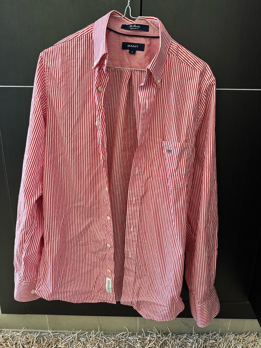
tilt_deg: -15.6
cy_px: 174
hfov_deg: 56.8
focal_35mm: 24
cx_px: 130
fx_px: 241
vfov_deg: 71.6
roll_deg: -1.2
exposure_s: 1/64
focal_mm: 6.86
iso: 250
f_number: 1.78
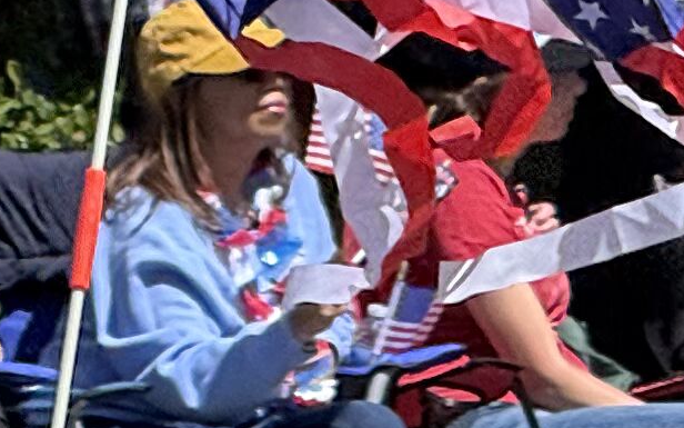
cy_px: 166
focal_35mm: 832
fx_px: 15509
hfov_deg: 2.5
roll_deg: +0.8
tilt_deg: -1.7
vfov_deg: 1.6
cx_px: -940
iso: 50
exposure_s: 1/1080
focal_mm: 15.66
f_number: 2.8
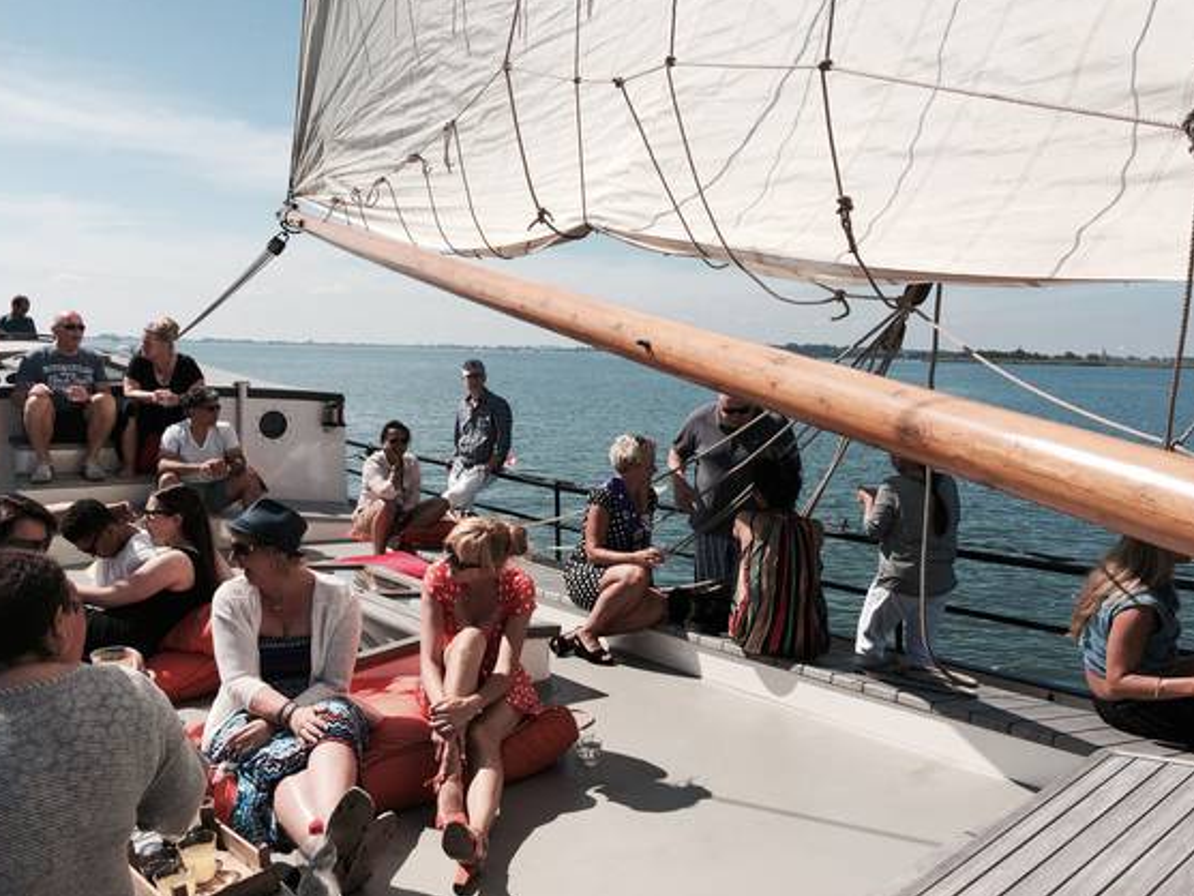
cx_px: 592
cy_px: 448
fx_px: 1035
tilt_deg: -5.0
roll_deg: -0.8
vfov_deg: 46.8
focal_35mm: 30
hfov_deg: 60.0
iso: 32
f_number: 2.2
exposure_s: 1/2564
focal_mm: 4.15
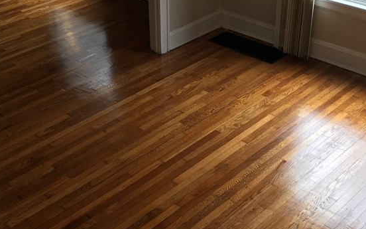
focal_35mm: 57
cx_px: 182
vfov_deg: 22.7
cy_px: 78
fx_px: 569
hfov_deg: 35.7
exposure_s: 1/120
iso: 40
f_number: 2.2
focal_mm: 4.15
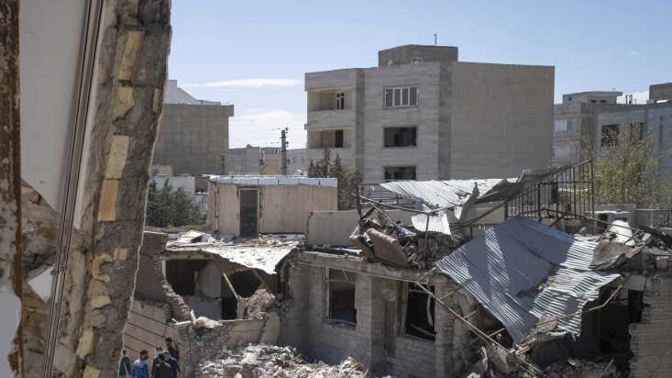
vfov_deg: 21.6
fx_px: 980
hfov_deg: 37.1
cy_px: 282
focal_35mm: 55
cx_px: 182
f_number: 4.5
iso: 640
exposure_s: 1/2500
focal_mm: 23
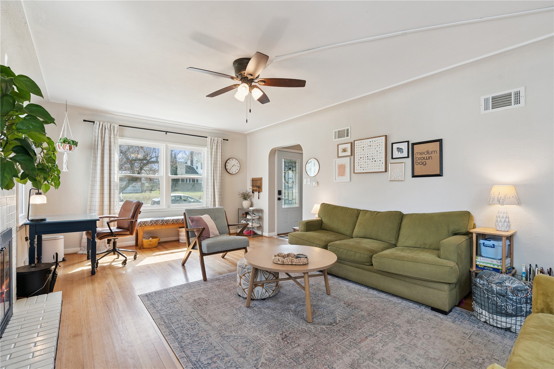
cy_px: 184
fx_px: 246
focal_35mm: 16
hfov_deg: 96.7
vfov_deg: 73.7
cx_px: 277
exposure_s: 1/50
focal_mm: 16
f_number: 8
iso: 400
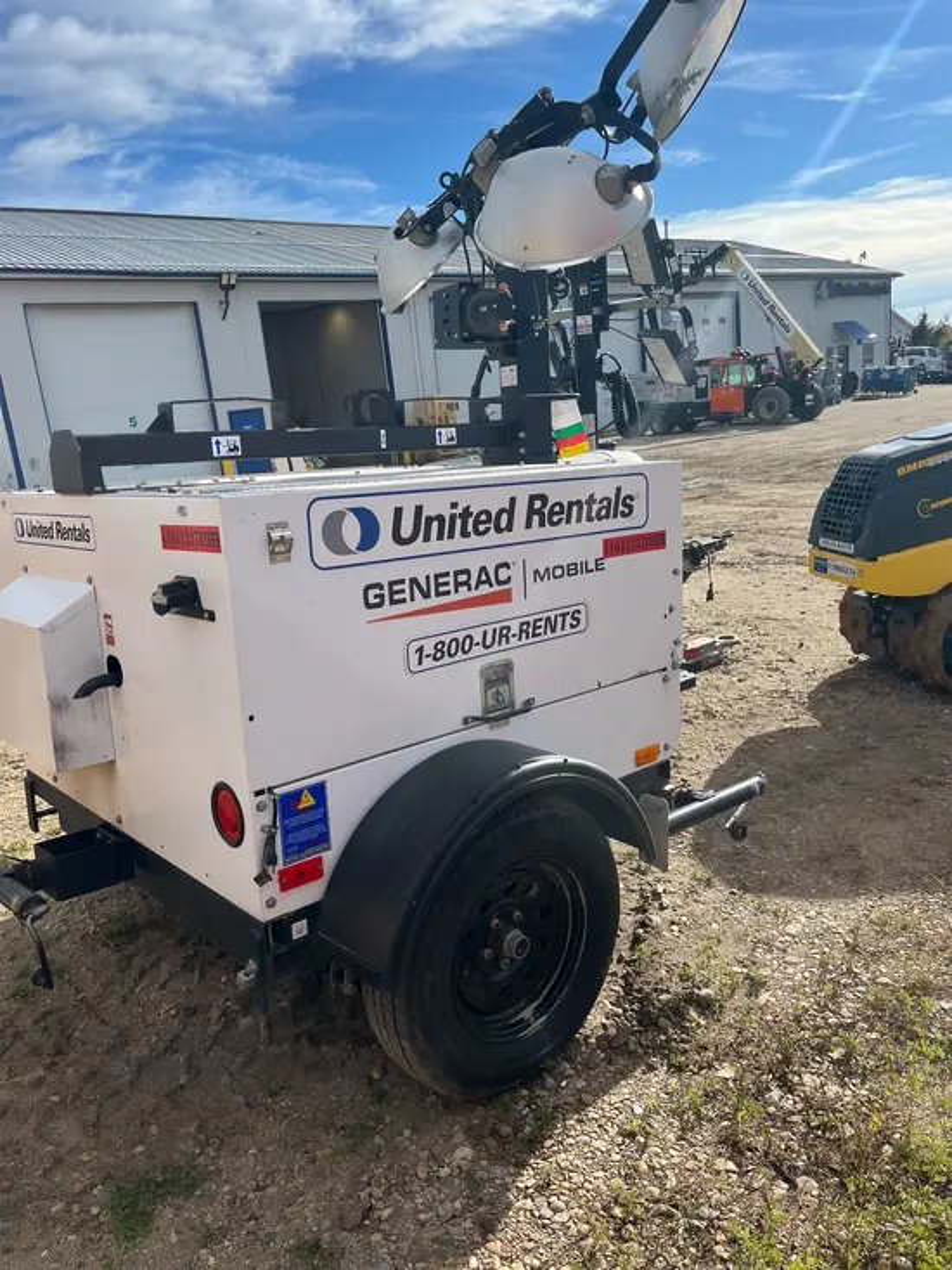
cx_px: 476
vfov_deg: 67.3
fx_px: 953
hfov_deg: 53.1
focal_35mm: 26
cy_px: 635
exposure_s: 1/3311
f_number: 1.6
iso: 50
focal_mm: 5.1
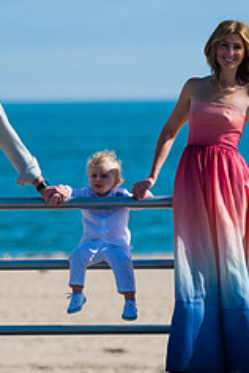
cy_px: 115
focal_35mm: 343
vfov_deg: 6.0
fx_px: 3558
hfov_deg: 4.0
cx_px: 74
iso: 200
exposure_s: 1/5000
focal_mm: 140
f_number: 3.2
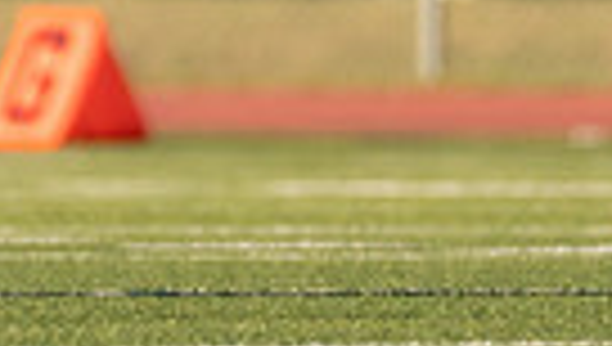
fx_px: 34522
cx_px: -347
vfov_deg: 0.6
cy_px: -188
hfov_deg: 1.0
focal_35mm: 2124
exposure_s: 1/4000
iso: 320
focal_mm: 200
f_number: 2.8
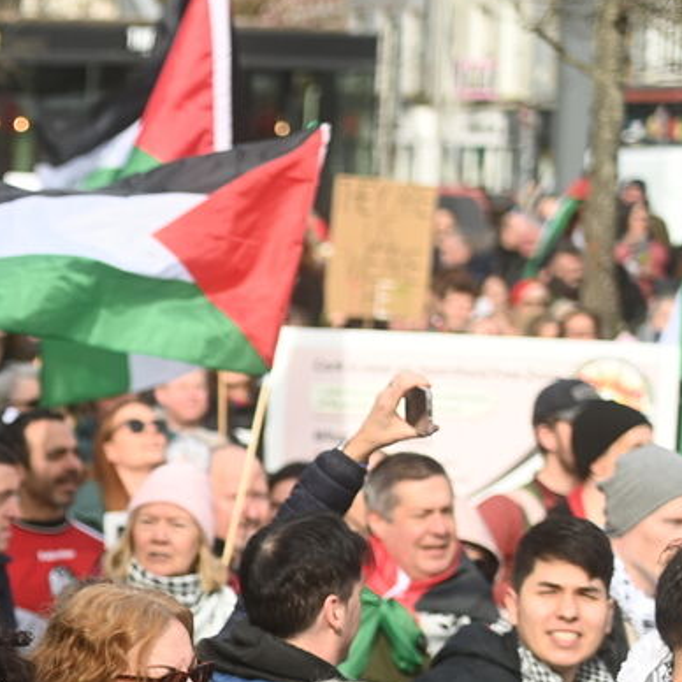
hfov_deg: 9.2
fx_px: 4101
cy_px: 693
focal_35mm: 184
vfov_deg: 9.4
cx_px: -359
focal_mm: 70
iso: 200
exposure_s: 1/1250
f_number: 2.8
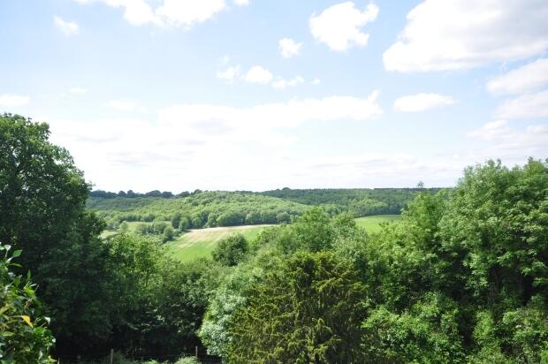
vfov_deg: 43.5
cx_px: 274
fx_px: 456
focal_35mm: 30
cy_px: 182
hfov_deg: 62.0
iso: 200
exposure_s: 1/60
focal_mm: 20
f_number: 11
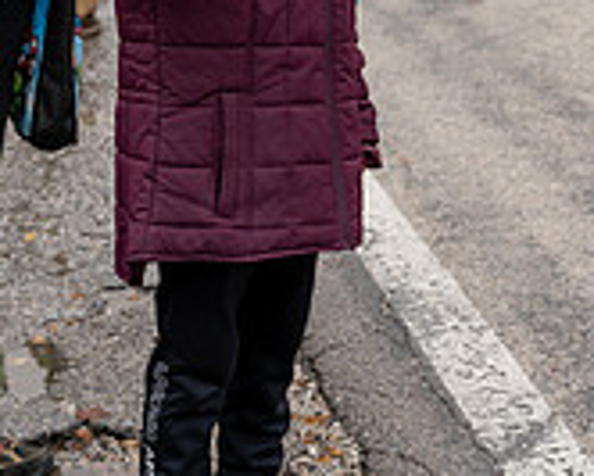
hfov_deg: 16.6
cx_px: 465
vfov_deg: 13.0
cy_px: -123
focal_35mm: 115
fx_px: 2023
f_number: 2.8
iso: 250
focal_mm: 35
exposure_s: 1/640
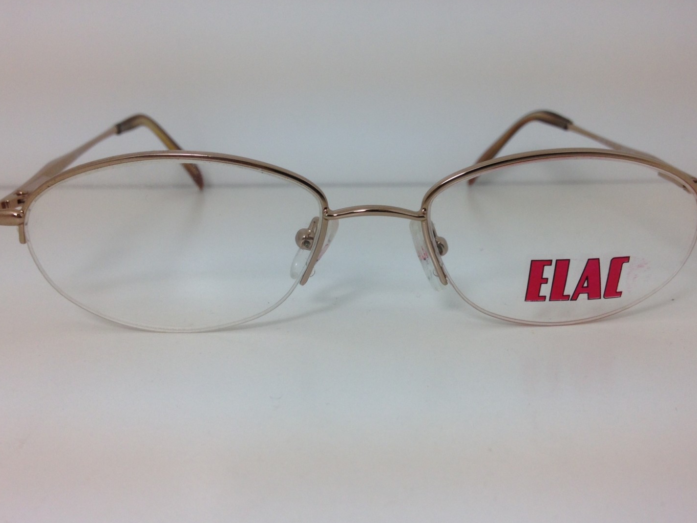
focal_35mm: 37
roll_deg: +0.1
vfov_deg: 38.6
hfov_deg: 50.1
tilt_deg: -14.7
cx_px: 356
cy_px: 234
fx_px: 745
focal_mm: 4.12
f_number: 2.4
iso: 50
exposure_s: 1/197
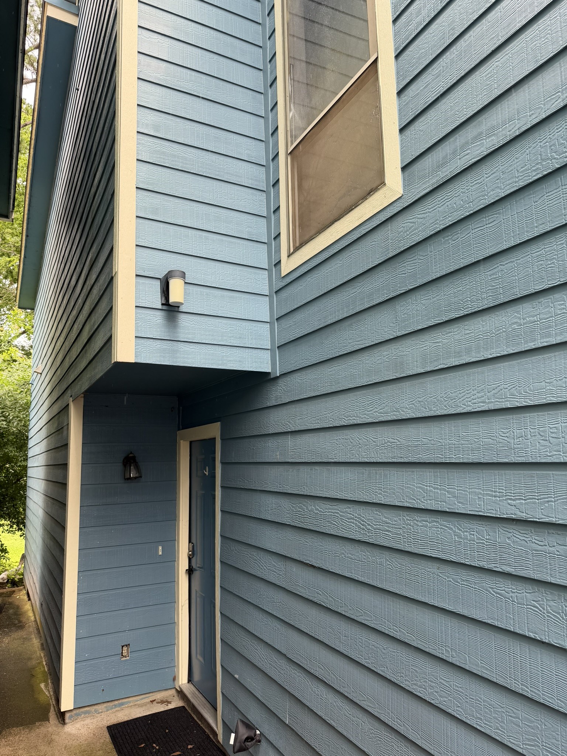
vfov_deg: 71.6
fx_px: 524
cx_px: 284
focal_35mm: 24
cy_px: 378
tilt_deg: +9.9
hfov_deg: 56.8
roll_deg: +0.3
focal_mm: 6.76
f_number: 1.78
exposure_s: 1/399
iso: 80
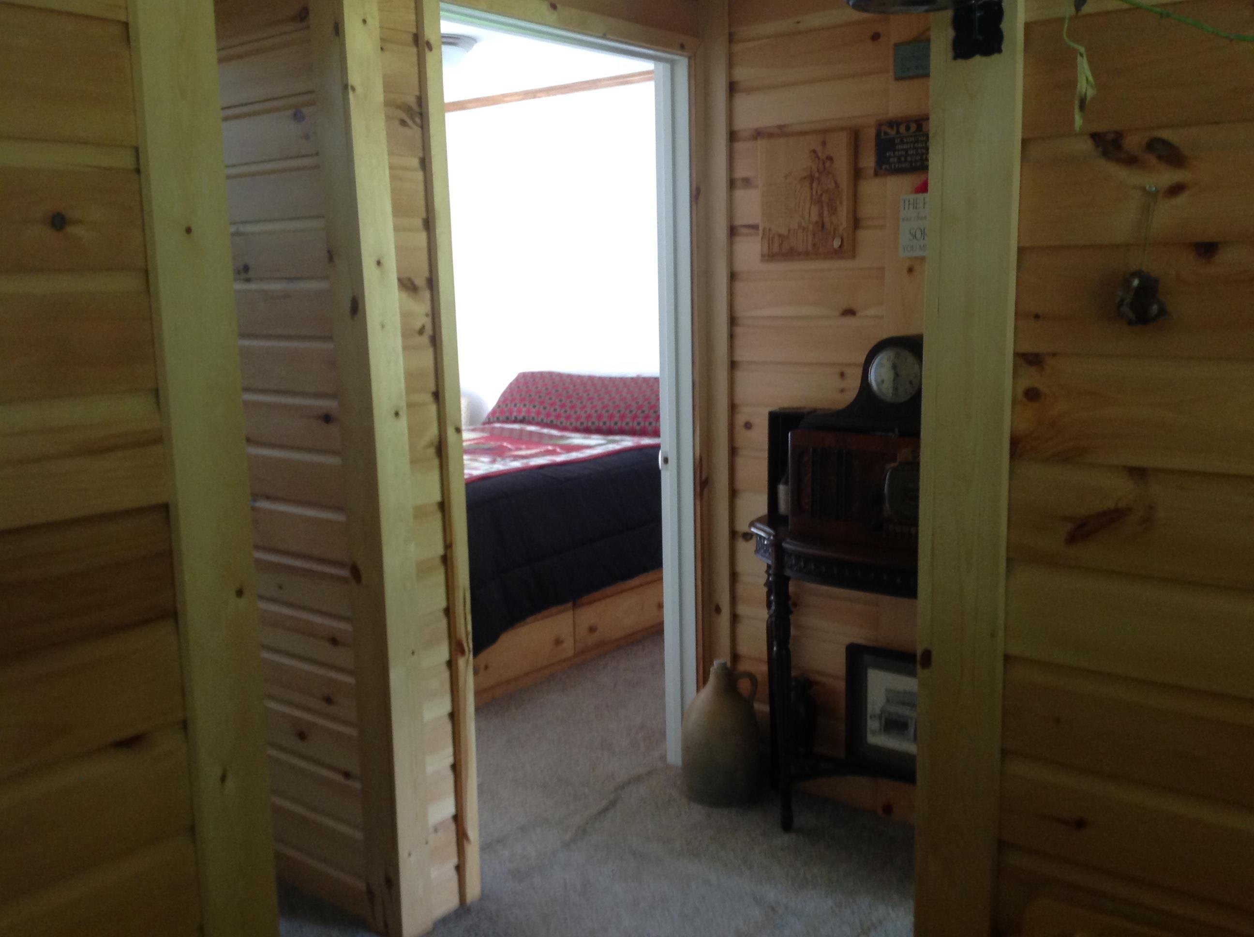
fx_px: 1266
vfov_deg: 40.6
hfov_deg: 52.7
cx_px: 627
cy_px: 468
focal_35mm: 35
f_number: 2.4
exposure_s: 1/15
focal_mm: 4.28
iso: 160
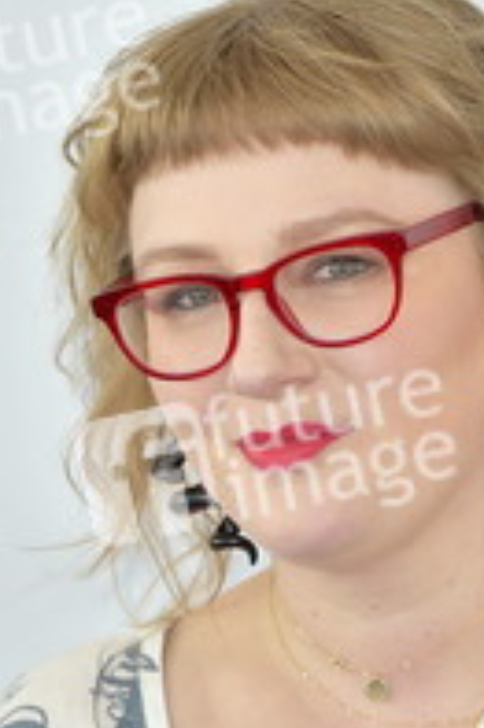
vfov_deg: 5.1
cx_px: 375
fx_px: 8222
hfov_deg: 3.4
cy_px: 643
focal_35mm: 407
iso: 500
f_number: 6.3
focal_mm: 200
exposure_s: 1/320
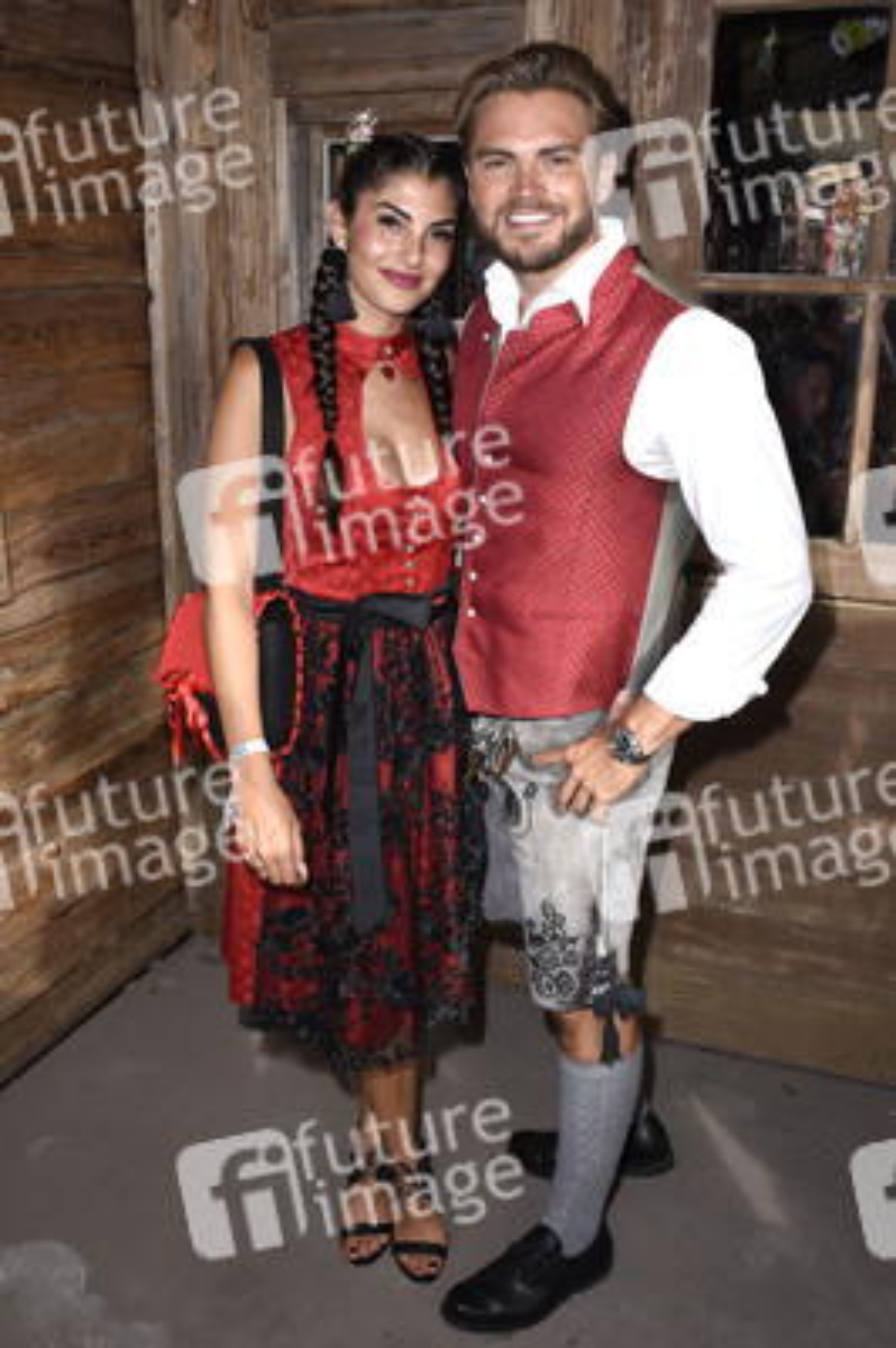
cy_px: 674
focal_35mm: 33
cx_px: 448
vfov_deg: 57.3
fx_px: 1234
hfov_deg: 39.9
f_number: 9
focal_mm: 22
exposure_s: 1/160
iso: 320
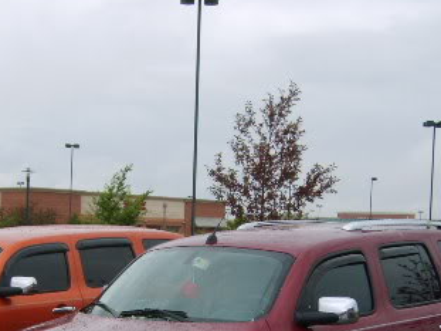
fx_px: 917
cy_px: 321
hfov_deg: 26.9
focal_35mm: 72
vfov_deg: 19.9
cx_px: 146
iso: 50
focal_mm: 5.8
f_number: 2.8
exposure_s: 1/125
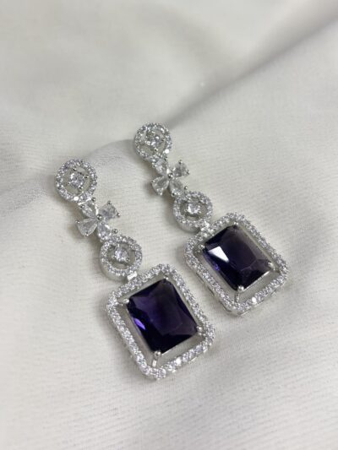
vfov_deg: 67.3
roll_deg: -4.6
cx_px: 169
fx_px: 338
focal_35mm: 26
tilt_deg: -43.2
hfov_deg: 53.1
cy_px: 225
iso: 160
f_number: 1.6
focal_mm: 5.96
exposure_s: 1/50
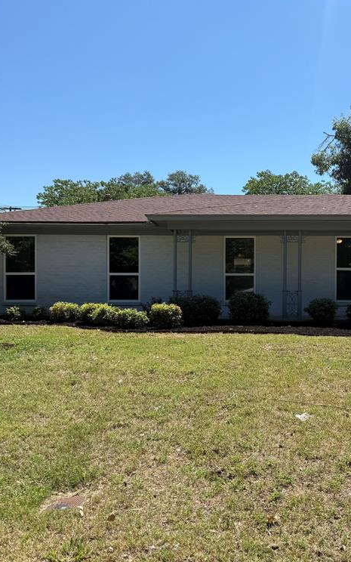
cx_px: 256
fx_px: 536
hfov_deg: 35.6
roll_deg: -0.4
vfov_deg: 55.3
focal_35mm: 35
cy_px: 284
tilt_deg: +0.3
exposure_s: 1/3953
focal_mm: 6.76
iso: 80
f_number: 1.78
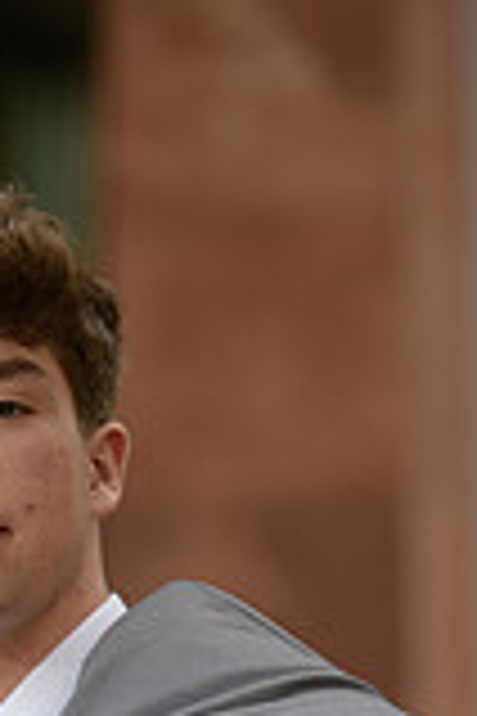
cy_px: 941
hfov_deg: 4.9
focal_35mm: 278
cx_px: 76
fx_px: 5525
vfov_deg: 7.3
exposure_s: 1/640
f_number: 2.8
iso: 250
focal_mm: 98
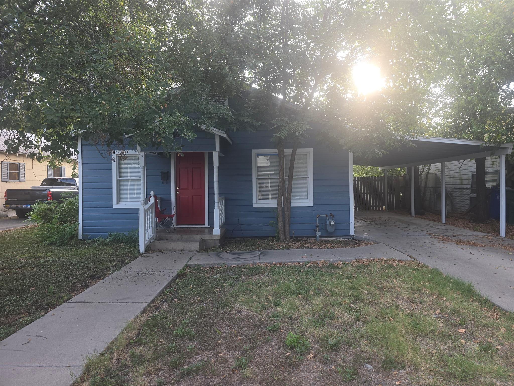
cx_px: 257
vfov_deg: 58.9
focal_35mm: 23
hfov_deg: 73.9
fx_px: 342
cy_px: 193
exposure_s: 1/120
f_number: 1.7
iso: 20
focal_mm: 6.3
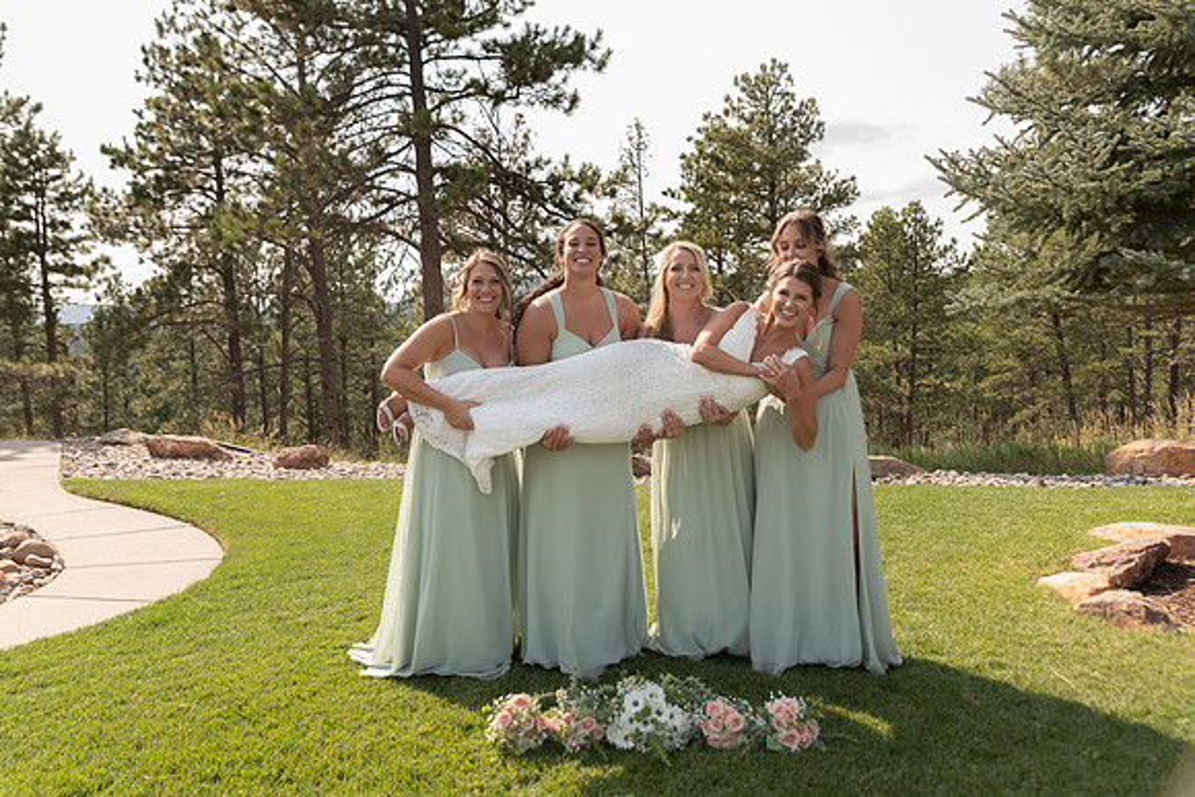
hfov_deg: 63.6
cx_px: 598
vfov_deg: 45.0
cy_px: 398
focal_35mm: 29
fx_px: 963
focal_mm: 29
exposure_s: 1/160
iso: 80
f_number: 4.5
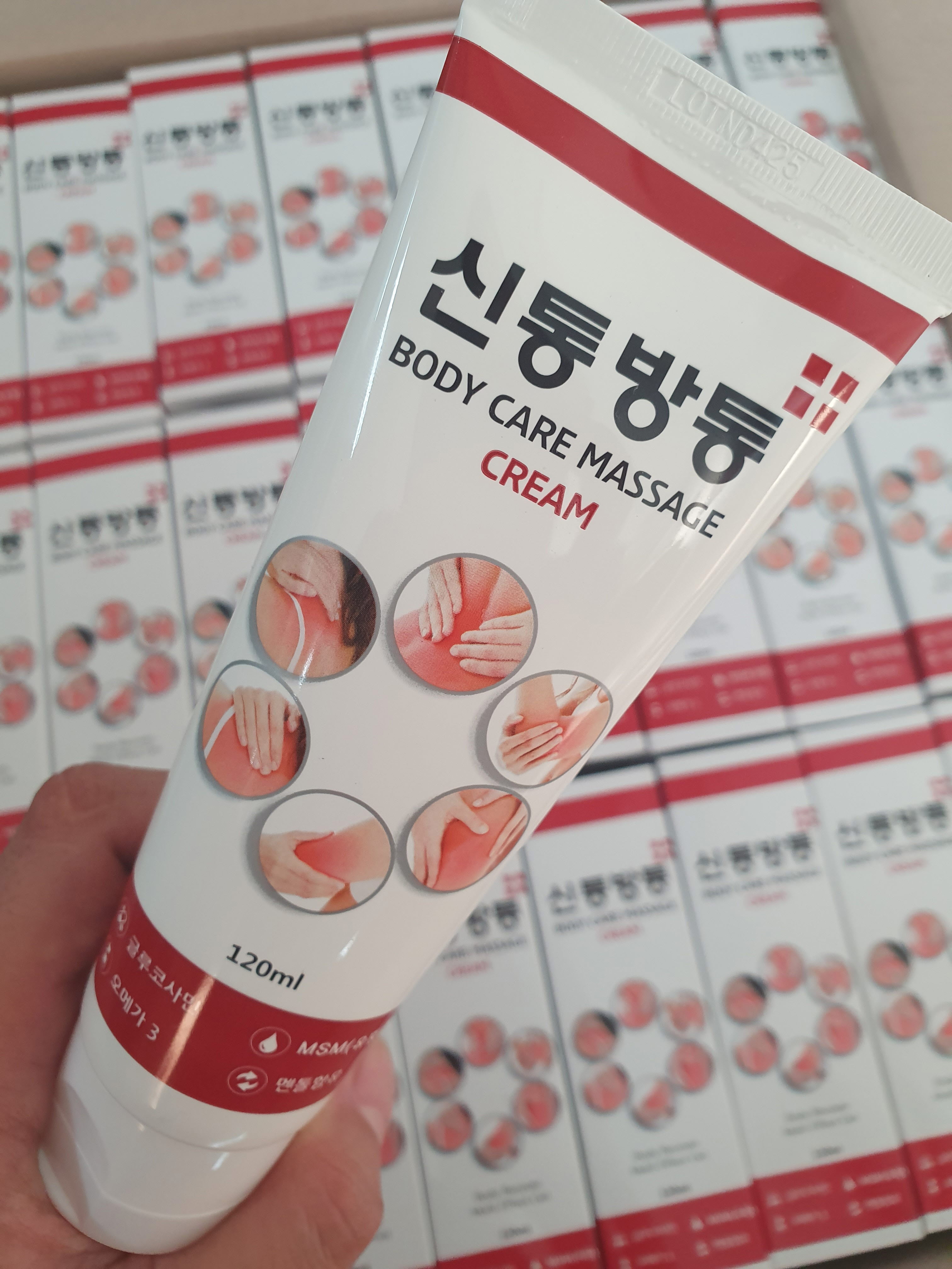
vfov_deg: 67.3
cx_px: 476
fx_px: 953
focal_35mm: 26
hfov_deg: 53.1
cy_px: 634
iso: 250
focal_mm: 4.32
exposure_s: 1/60
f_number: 2.4
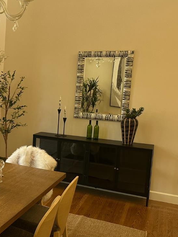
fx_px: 336
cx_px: -57
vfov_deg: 38.9
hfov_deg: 25.4
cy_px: 111
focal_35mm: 49
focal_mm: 6.86
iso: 160
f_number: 1.78
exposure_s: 1/121
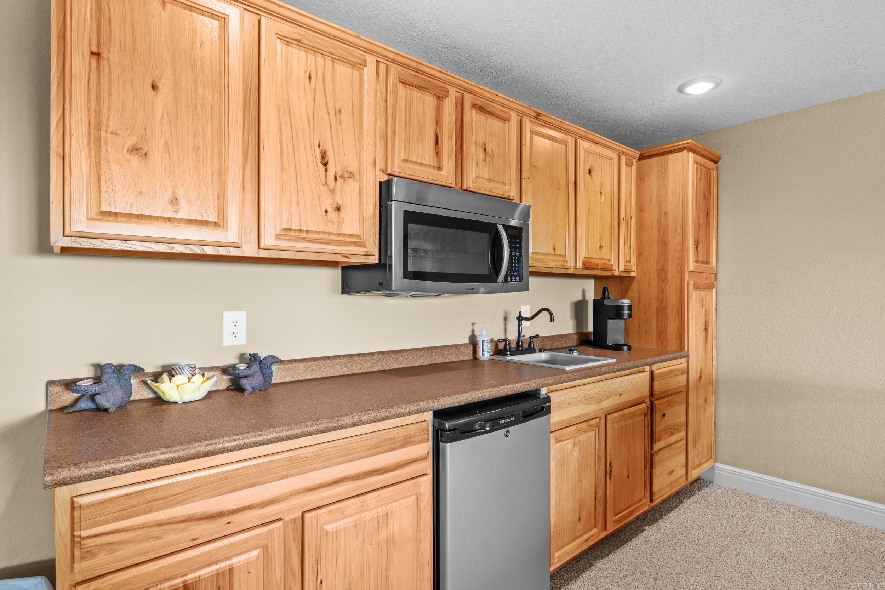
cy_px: 295
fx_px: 454
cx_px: 442
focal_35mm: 18
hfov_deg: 88.6
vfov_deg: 66.1
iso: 200
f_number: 9
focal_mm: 12.3
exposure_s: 1.3
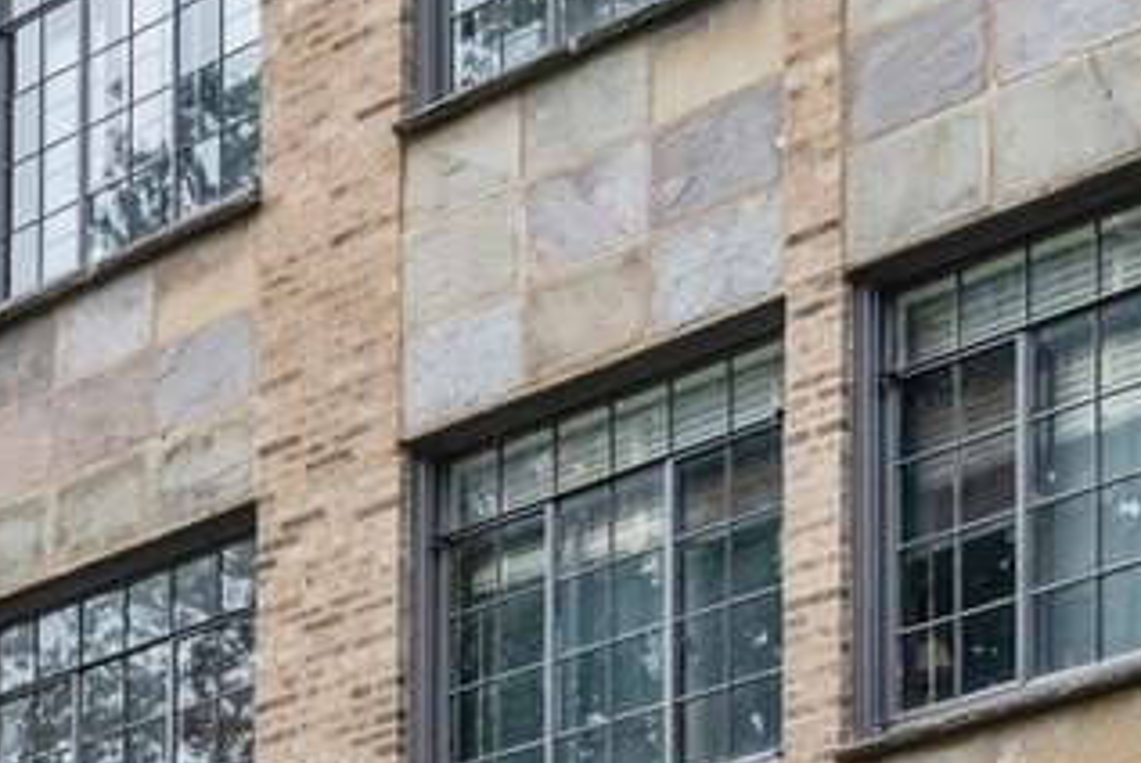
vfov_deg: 10.8
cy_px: 1753
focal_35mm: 111
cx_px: -1595
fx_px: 3521
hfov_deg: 13.5
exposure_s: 1/25
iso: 200
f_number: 9
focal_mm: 22
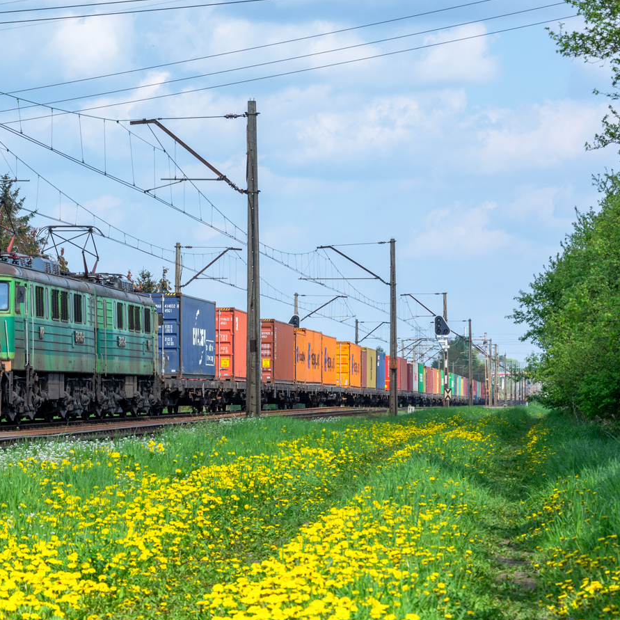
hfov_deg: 11.5
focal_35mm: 151
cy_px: 314
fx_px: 3060
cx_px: 142
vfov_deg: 11.6
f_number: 8
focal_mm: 66
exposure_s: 1/400
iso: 160
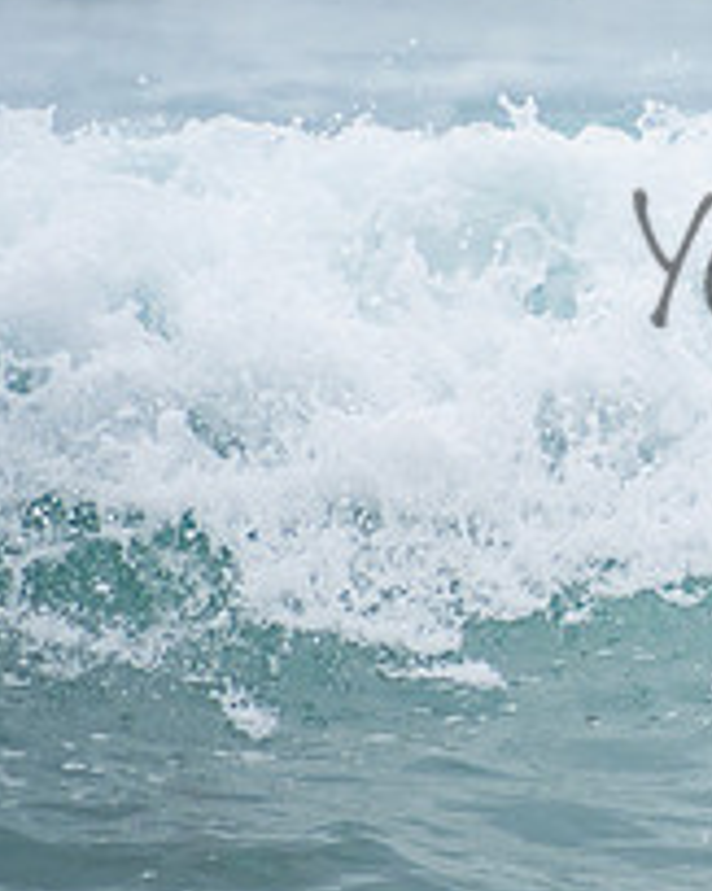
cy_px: 221
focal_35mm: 1601
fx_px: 42203
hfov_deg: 1.0
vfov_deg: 1.2
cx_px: 1083
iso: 320
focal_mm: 400
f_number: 5.6
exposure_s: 1/2000
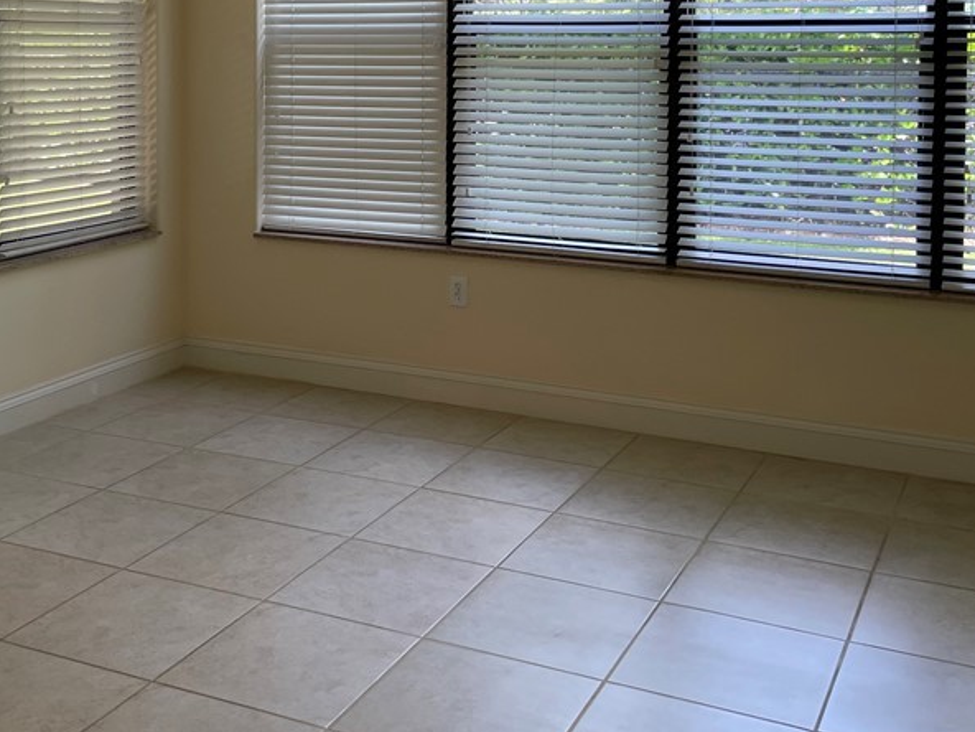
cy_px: 112
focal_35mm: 45
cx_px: 394
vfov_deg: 31.1
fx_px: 1267
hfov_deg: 41.9
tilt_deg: -2.9
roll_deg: +0.1
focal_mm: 4.2
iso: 50
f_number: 1.6
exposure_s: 1/120
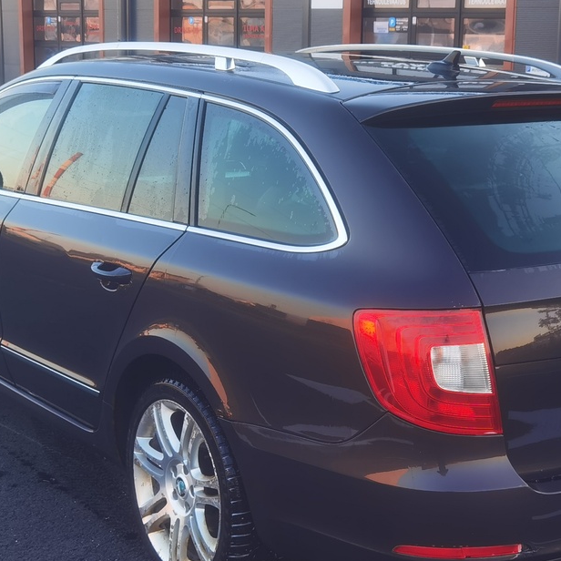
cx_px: 382
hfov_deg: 27.5
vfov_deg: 27.7
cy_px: 311
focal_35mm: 62
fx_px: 1137
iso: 50
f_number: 1.9
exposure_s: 1/125
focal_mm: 6.71
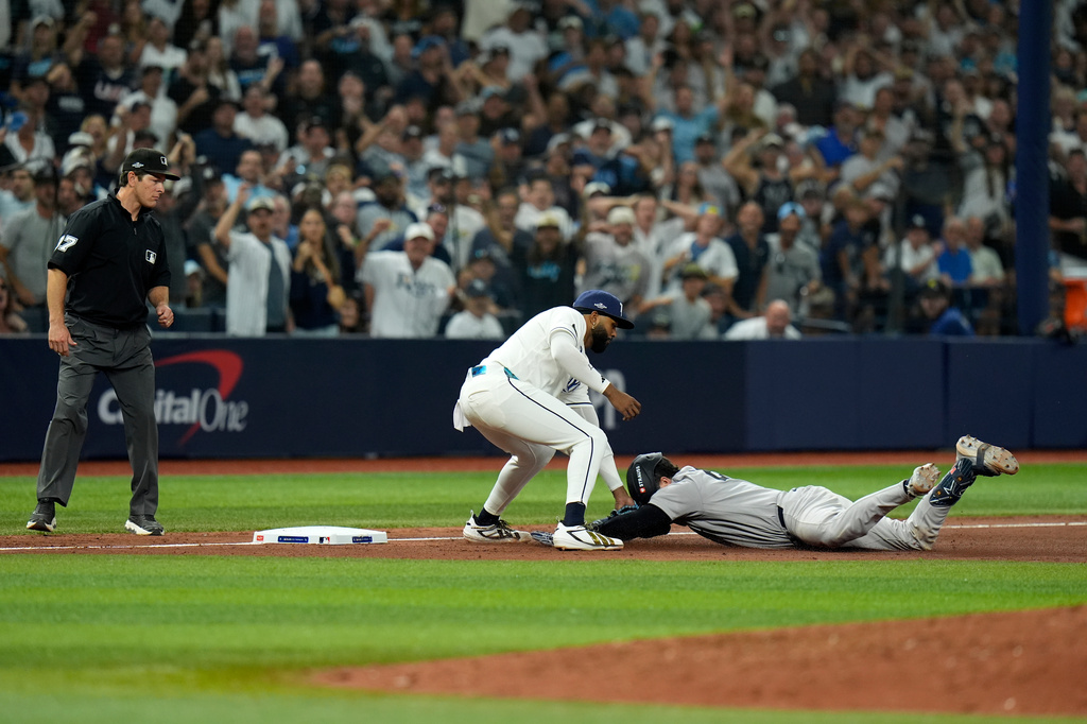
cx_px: 544
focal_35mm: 400
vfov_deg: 3.4
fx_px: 12073
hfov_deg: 5.2
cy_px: 362
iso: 3200
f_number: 3.5
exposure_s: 1/1250
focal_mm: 400
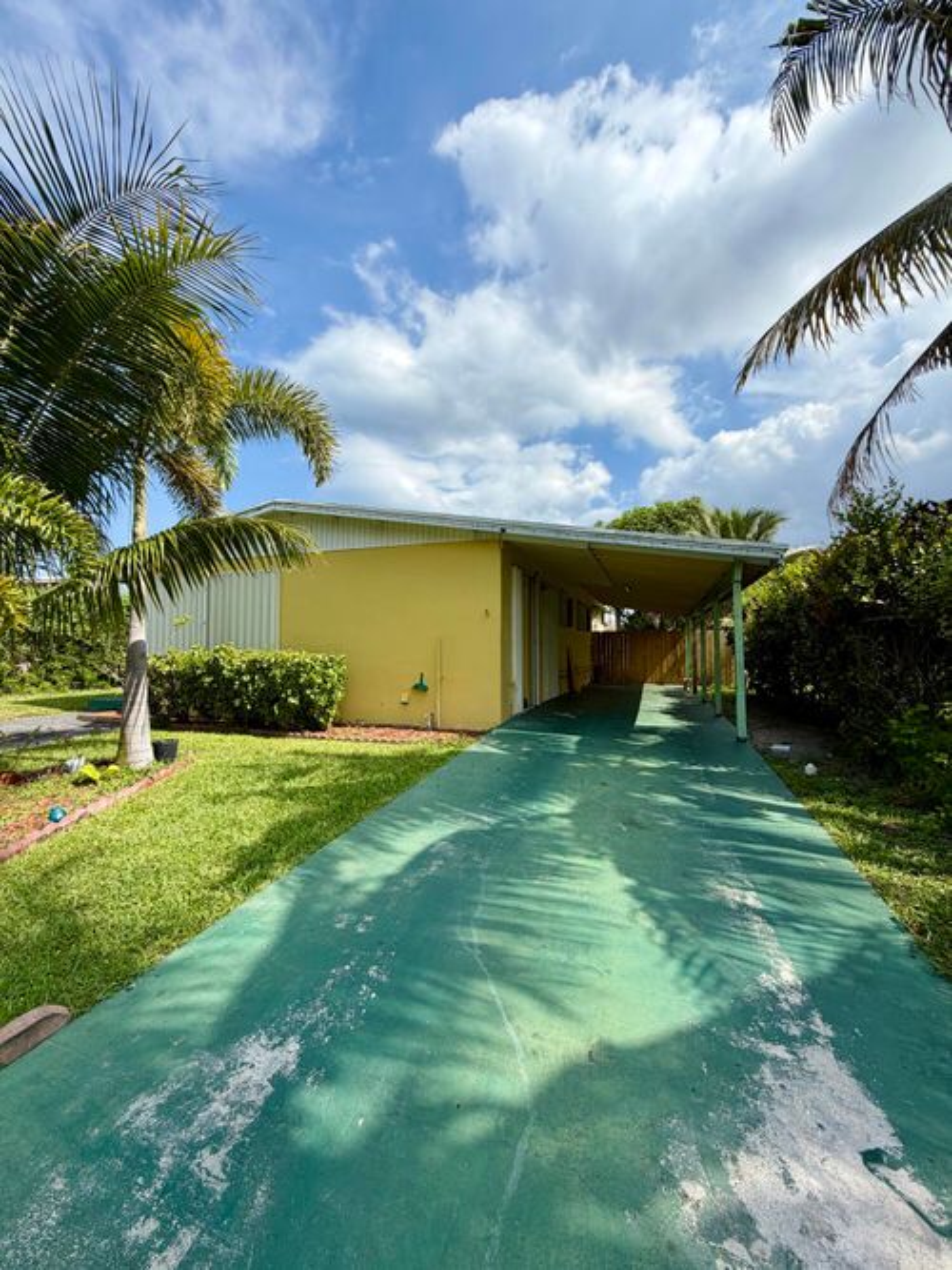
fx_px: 514
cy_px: 635
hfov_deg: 85.7
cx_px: 476
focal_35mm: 14
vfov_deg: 102.1
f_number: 2.2
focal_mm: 2.22
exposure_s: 1/955
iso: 20
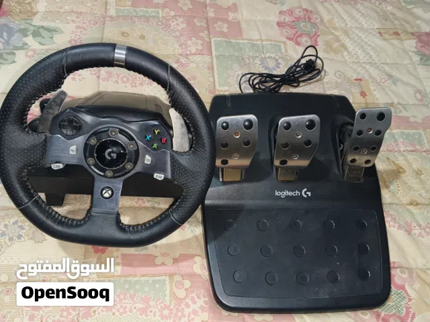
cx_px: 215
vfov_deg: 58.9
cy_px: 161
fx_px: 286
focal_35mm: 23
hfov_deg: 73.9
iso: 1367
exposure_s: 1/33.3
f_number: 1.6
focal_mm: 4.09
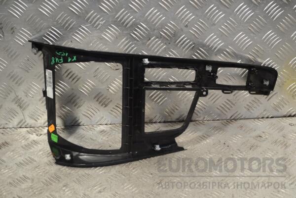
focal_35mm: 63
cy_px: 99
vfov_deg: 21.6
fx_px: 518
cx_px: 148
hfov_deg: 31.9
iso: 220
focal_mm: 42
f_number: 5.3
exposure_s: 1/30
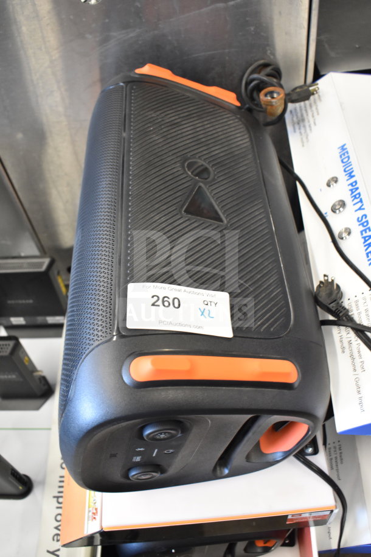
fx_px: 510
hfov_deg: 40.0
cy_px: 278
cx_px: 186
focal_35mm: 33
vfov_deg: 57.2
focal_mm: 22
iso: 1800
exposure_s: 1/40
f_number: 3.8
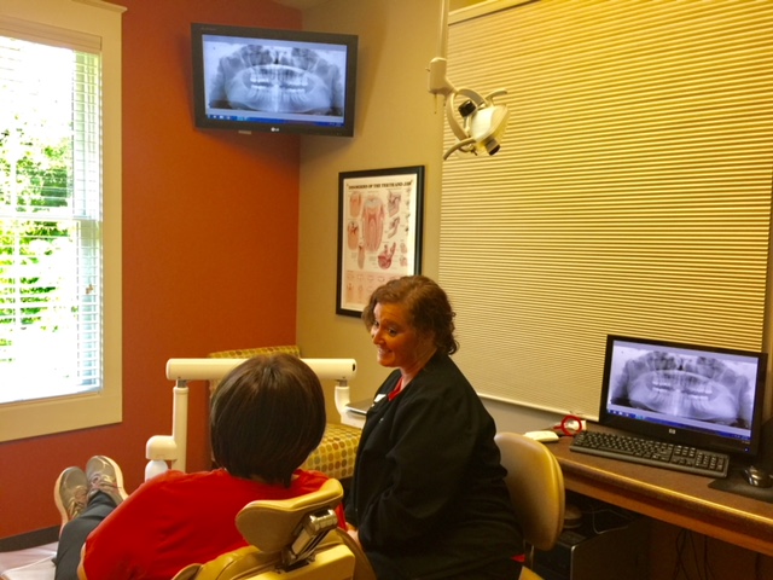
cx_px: 386
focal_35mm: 29
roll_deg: -2.4
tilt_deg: -6.0
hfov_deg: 61.7
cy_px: 290
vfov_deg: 48.2
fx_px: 648
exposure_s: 1/30
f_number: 2.2
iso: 40
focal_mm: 4.15
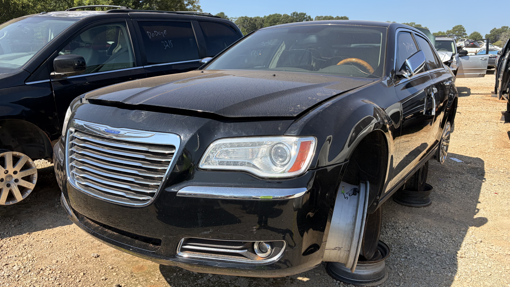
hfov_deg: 66.1
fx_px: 392
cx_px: 255
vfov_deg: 40.2
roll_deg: -2.8
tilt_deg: -10.8
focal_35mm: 29
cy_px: 148
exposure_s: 1/3279
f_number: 1.6
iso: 64
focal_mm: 5.96
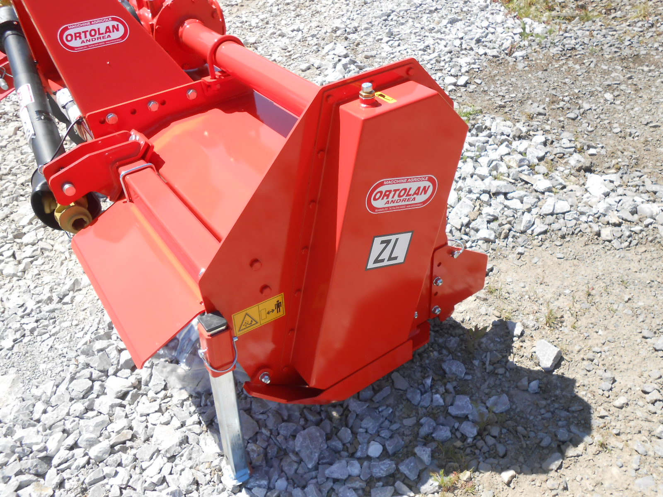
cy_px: 248
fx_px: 575
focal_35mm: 30
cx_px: 332
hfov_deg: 60.0
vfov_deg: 46.8
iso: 80
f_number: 3.8
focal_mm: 5.3
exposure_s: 1/400
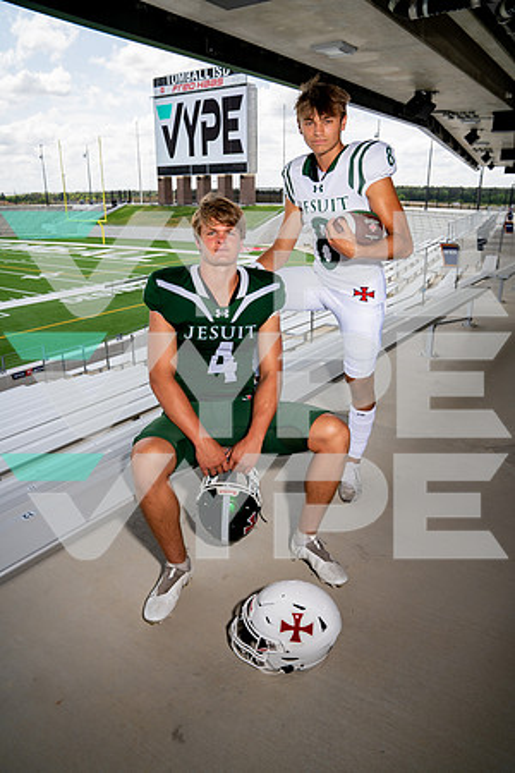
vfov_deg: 73.7
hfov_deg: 53.1
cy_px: 386
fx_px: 515
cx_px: 258
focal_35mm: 24
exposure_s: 1/250
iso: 100
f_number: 6.3
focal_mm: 24
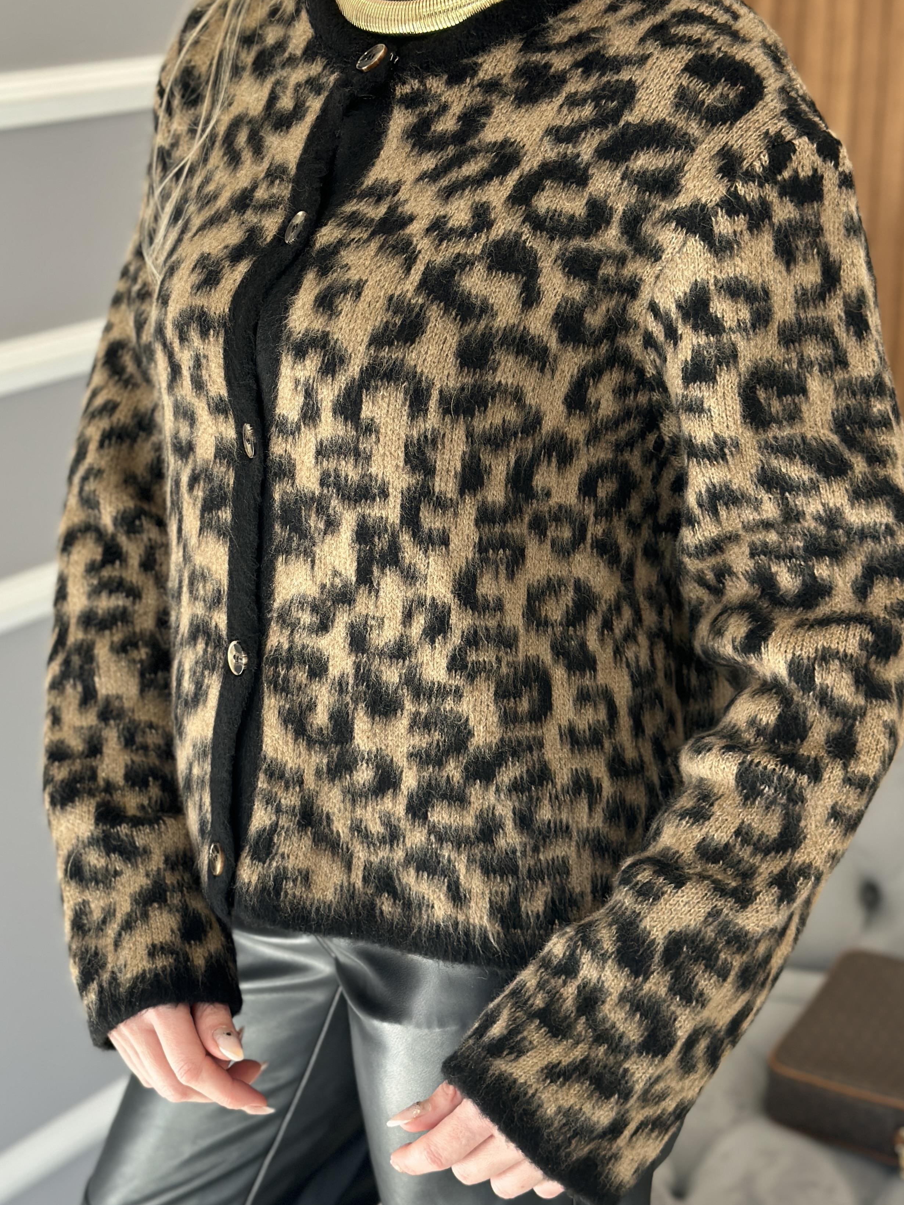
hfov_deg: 24.8
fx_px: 2054
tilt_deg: -19.8
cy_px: 551
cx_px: 444
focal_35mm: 59
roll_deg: +0.4
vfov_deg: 32.7
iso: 100
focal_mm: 6.86
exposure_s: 1/134
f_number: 1.78
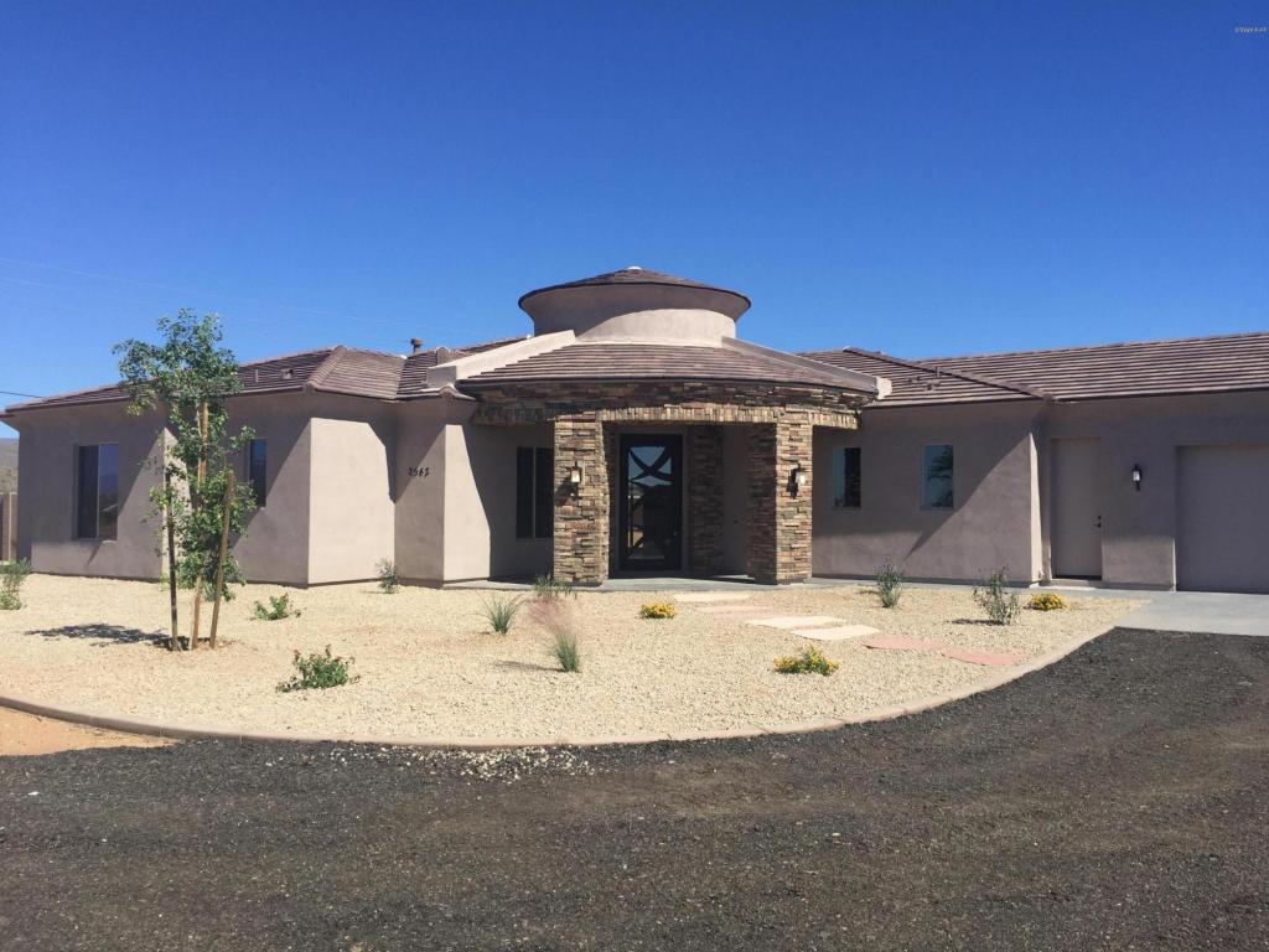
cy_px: 476
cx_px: 634
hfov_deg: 61.7
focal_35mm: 29
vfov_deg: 48.2
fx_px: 1063
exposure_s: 1/2198
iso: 32
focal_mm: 4.15
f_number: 2.2
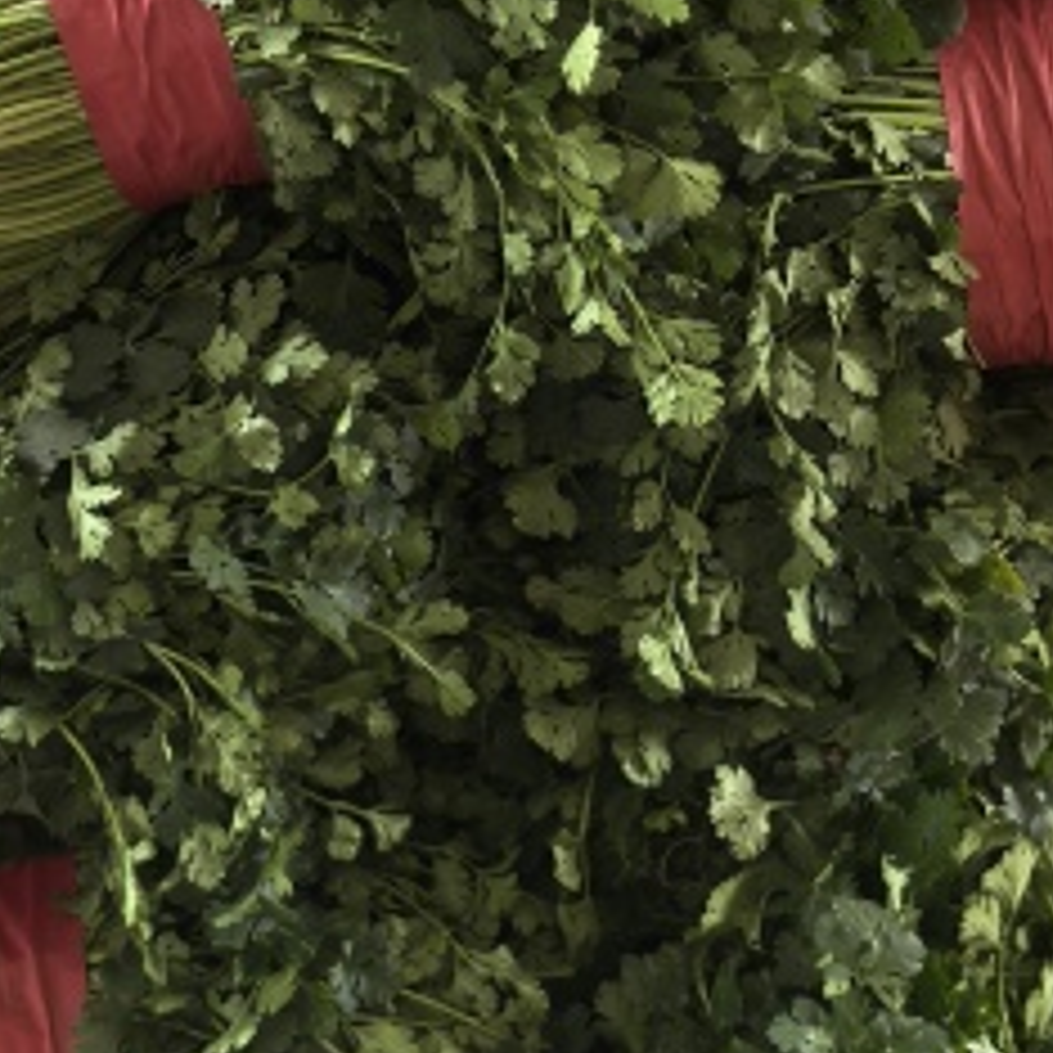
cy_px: 124
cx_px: 644
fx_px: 3751
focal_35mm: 109
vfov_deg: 15.8
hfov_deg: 16.0
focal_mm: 6.98
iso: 400
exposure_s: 1/784
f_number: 1.4
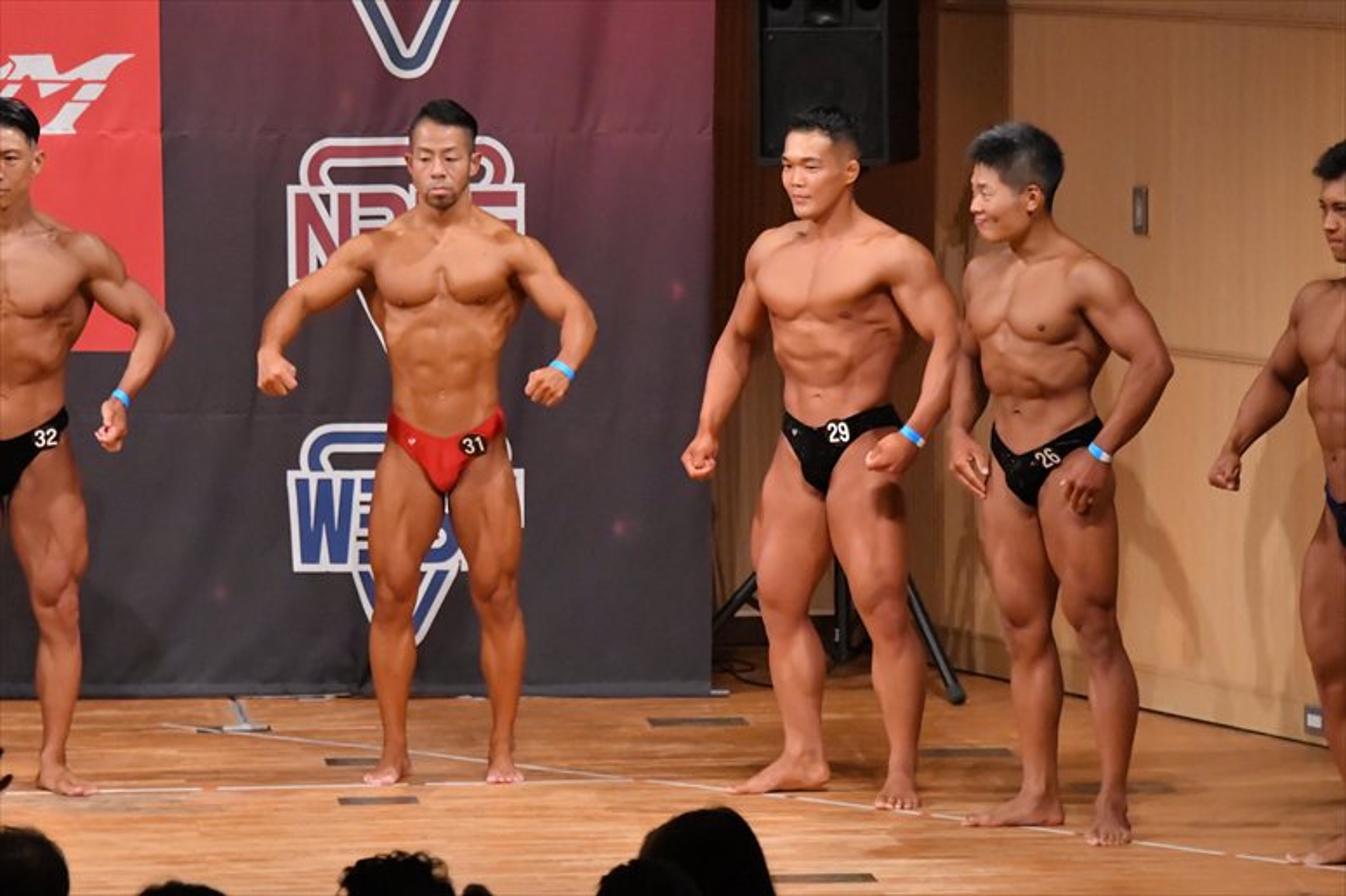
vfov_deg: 5.4
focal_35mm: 255
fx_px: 9530
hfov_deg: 8.1
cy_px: 448
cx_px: 673
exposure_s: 1/400
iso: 10000
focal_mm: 170
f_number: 5.6
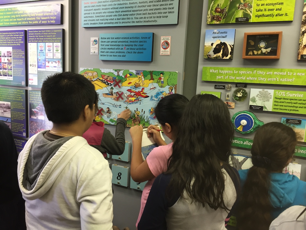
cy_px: 115
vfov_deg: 48.2
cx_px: 153
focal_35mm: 29
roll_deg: -3.7
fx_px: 256
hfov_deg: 61.7
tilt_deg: -9.2
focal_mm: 4.15
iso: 64
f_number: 2.2
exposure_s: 1/30
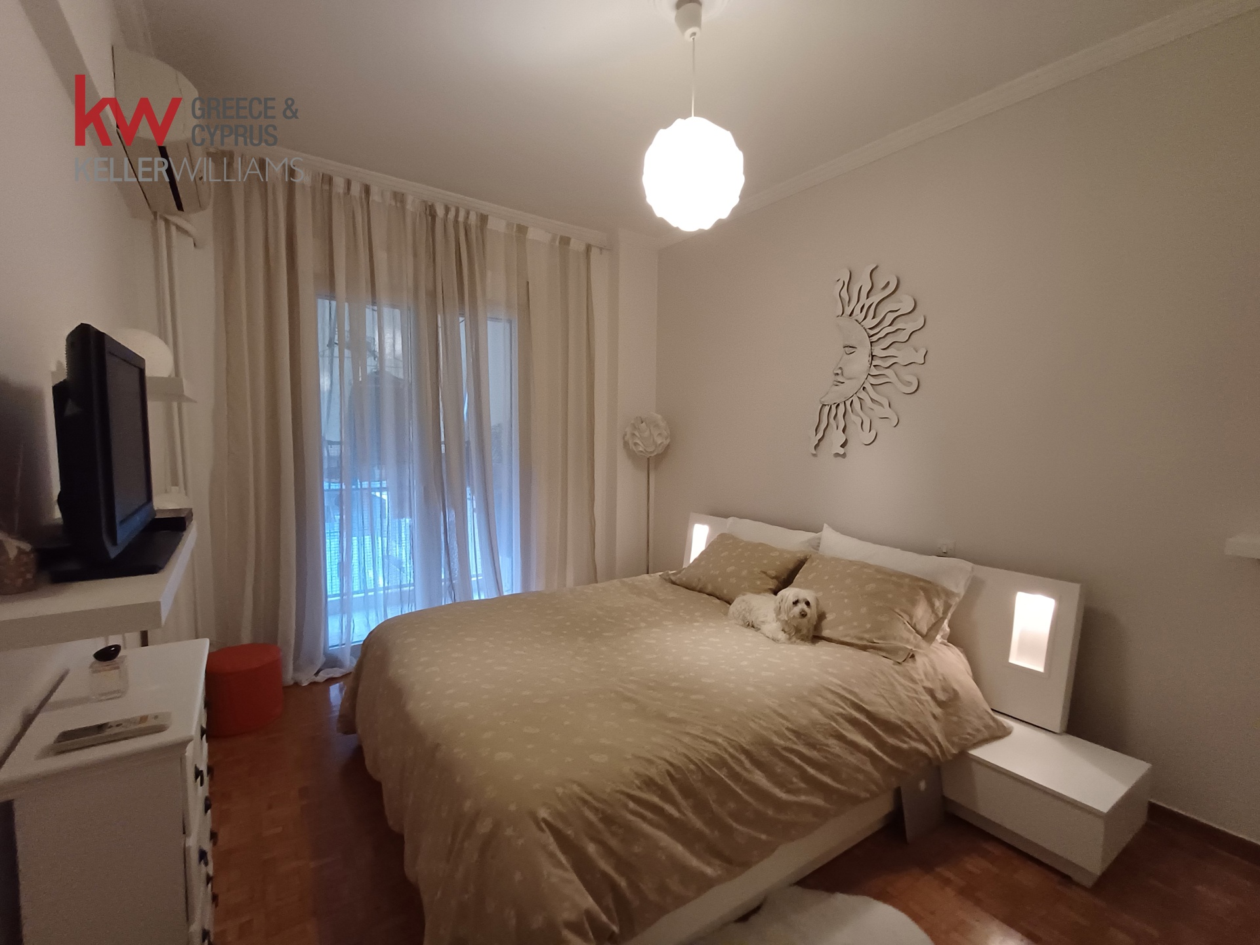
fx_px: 582
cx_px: 630
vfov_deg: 78.1
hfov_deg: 94.5
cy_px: 472
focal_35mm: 16
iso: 400
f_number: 2.2
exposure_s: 1/25
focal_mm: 1.64
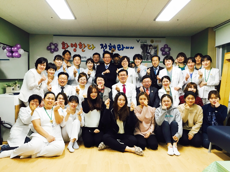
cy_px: 86
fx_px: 193
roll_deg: -0.1
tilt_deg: -3.1
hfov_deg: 61.7
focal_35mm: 29
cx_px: 115
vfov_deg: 48.2
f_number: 2.2
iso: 50
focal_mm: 4.15
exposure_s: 1/30
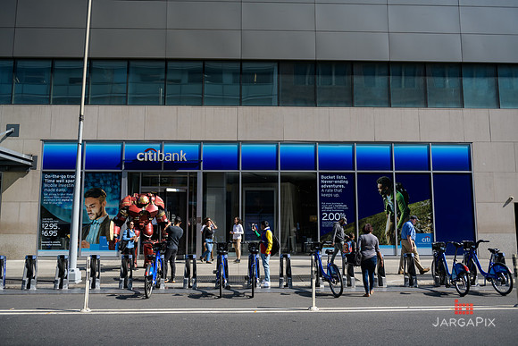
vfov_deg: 45.0
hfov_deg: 63.6
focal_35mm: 29
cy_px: 173
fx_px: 417
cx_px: 259
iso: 200
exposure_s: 1/2500
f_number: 3.2
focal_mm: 29
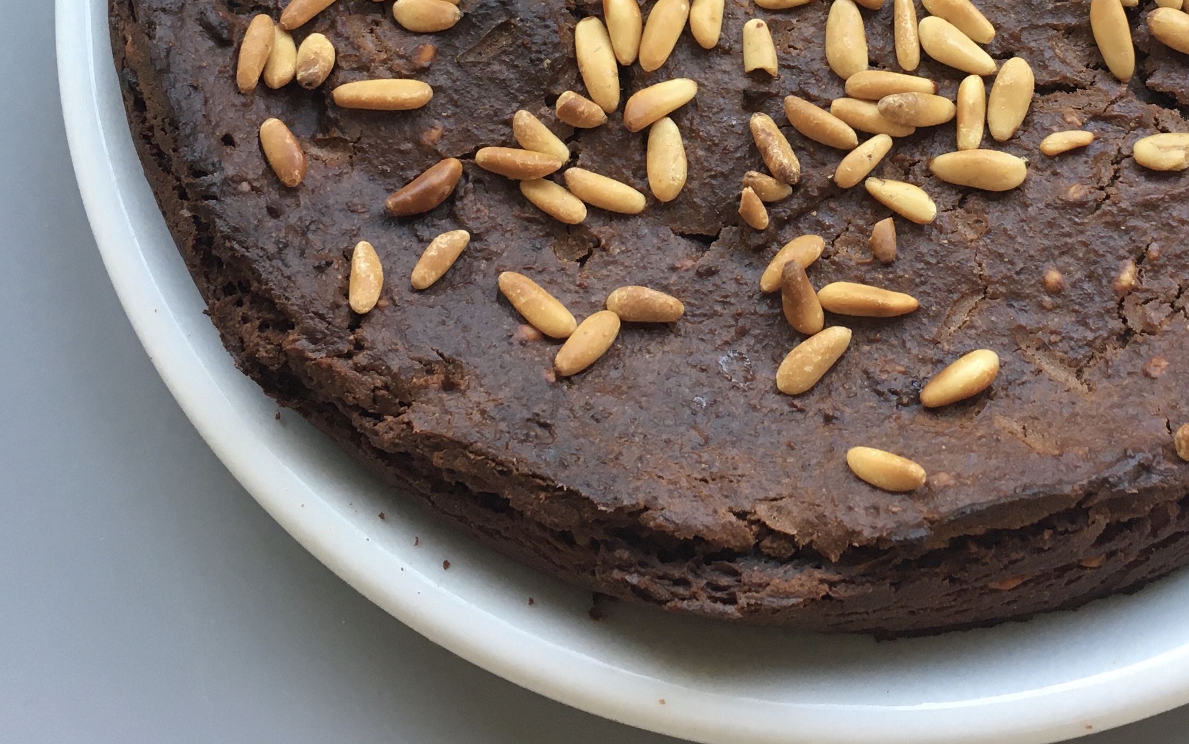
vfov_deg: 22.0
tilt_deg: -66.9
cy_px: -47
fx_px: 1815
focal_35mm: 56
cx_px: 809
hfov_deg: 35.9
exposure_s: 1/33
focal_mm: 4.15
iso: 64
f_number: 2.2
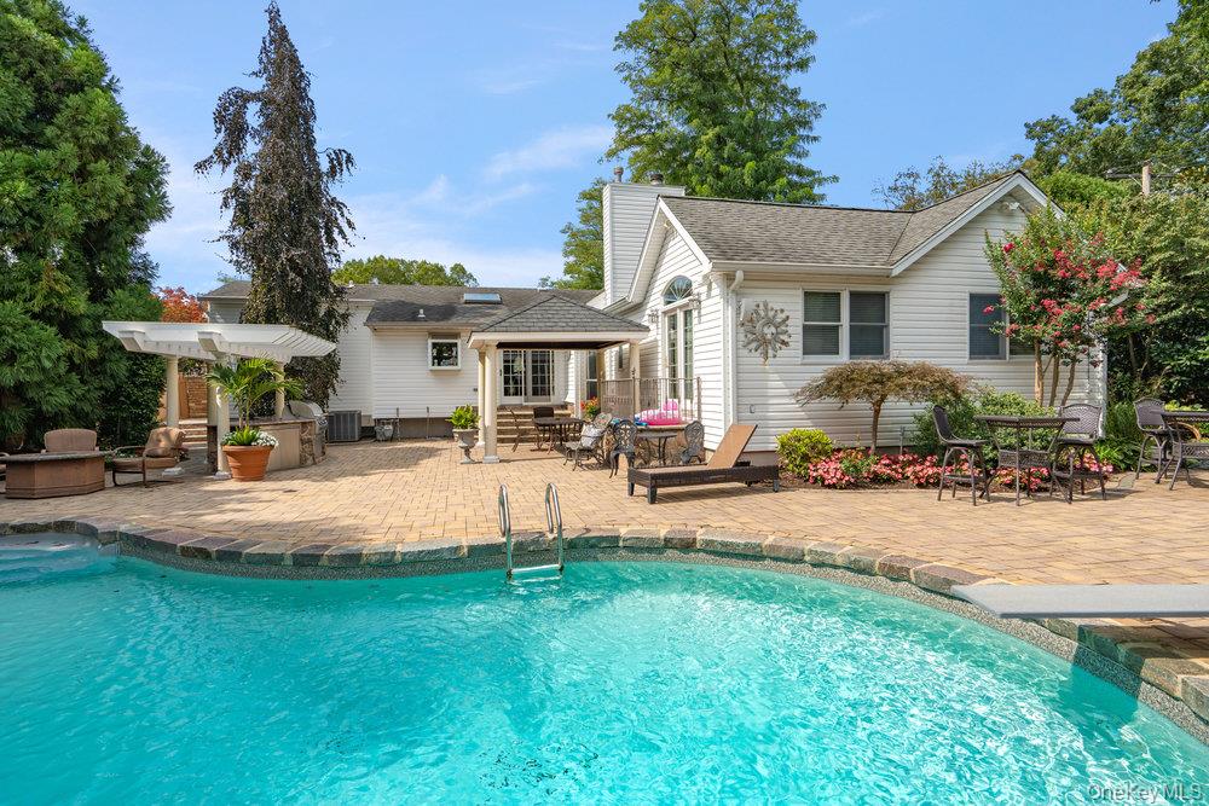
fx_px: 605
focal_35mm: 18
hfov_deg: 90.0
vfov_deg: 67.4
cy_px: 403
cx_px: 604
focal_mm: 18
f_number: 8
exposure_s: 1/320
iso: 200
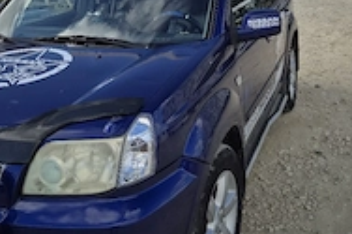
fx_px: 498
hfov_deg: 38.9
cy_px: 37
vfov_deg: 25.8
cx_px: 182
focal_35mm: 51
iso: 25
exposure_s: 1/909
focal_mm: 5.4
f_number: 1.8
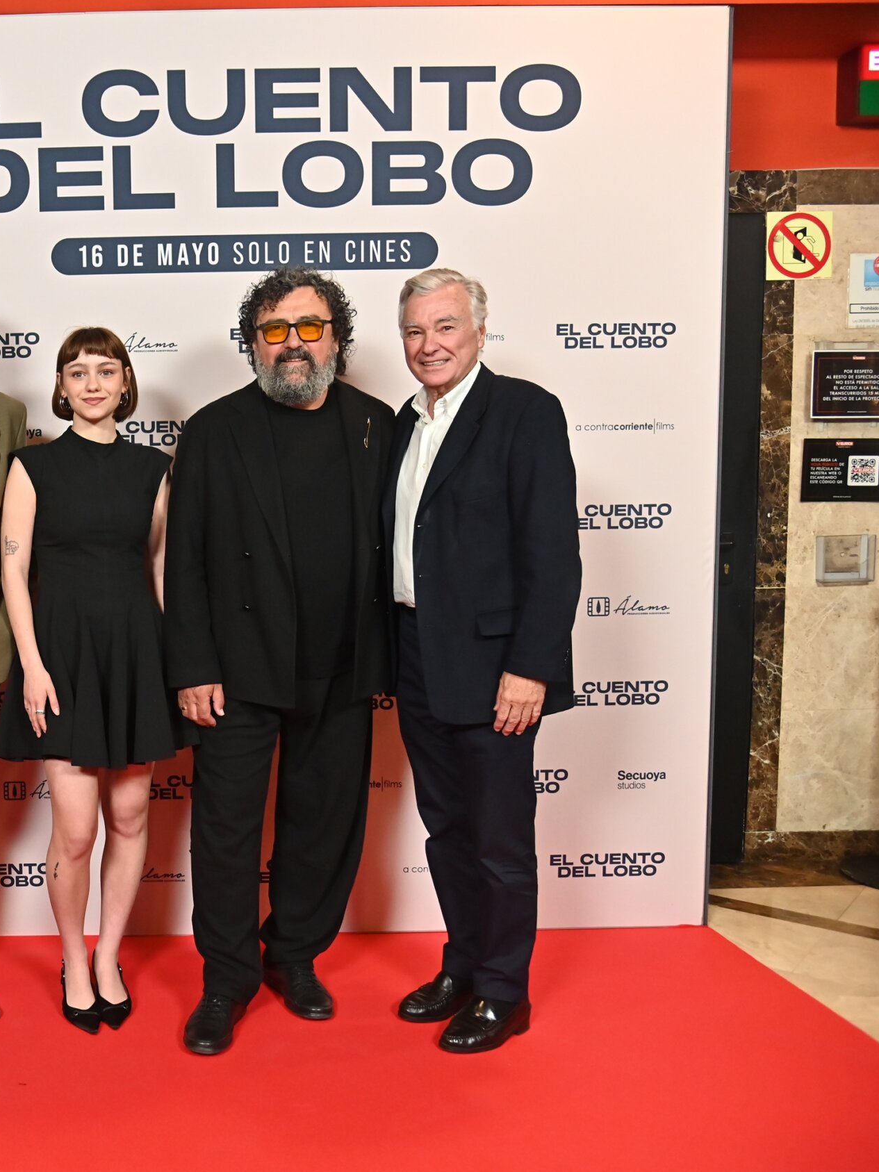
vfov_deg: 52.6
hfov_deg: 36.8
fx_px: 1185
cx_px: 13
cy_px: 582
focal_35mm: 35
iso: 1600
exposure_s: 1/250
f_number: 4
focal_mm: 24
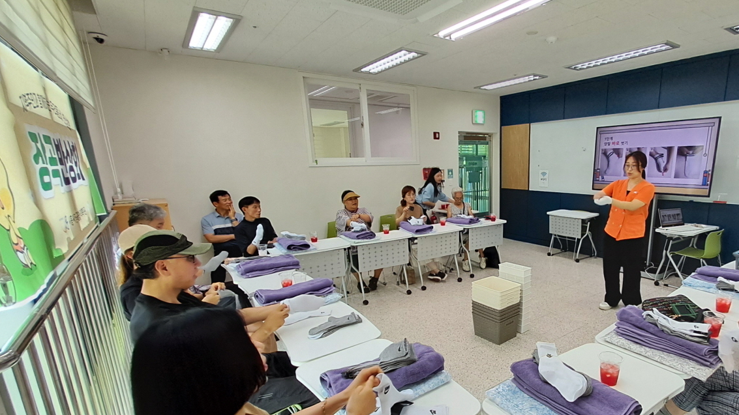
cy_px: 247
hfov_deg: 90.8
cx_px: 462
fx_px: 353
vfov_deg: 60.5
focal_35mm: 18
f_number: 2.2
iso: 64
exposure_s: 1/60
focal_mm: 1.13
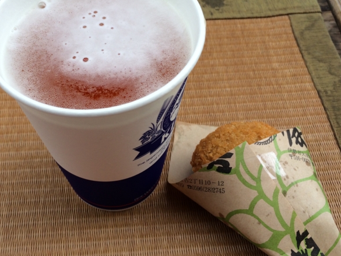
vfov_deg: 35.1
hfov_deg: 45.6
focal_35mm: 41
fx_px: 404
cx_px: 141
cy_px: 117
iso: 50
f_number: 2.2
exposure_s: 1/120
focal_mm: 4.12
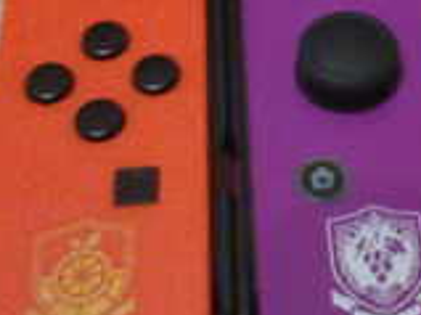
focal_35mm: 86
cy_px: 32
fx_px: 1045
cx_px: 323
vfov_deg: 16.9
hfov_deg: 22.5
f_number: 2.4
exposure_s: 1/15
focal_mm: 2.38
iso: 521
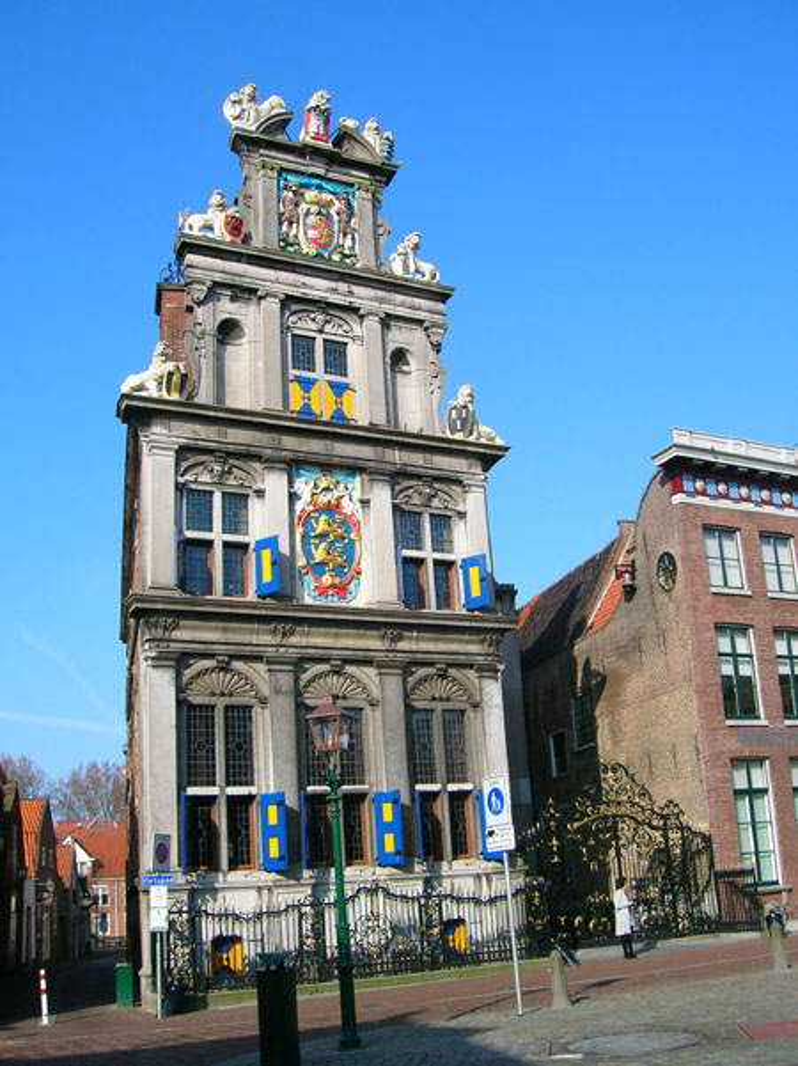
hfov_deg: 41.8
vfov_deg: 54.0
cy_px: 533
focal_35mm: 34
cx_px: 399
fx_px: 1046
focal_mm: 5.7
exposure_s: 1/306
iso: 50
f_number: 4.9
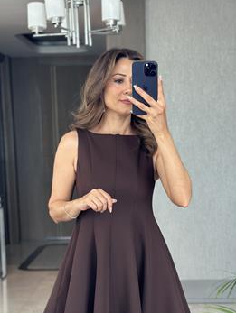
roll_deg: +2.1
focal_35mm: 70
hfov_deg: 21.0
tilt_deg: -18.0
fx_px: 635
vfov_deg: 27.5
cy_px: 222
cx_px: 114
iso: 100
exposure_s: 1/121
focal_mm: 6.86
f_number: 1.78
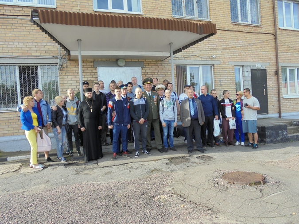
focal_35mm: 26
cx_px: 150
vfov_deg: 53.0
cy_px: 112
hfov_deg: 67.3
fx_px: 225
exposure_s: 1/250
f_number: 3.5
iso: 100
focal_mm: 4.6
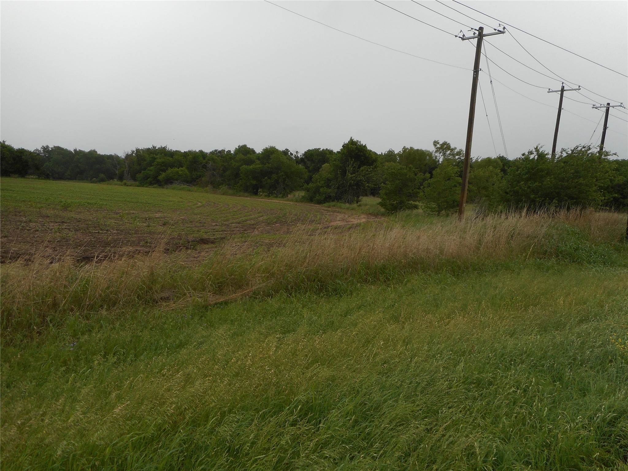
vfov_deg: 54.9
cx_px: 314
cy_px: 236
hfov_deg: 69.4
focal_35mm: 25
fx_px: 454
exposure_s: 1/320
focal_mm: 4.5
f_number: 3.7
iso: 80
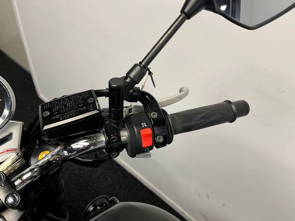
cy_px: 110
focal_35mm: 26
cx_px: 148
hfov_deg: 67.3
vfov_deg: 53.1
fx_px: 222
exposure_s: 1/50
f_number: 1.6
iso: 80
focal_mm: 5.1
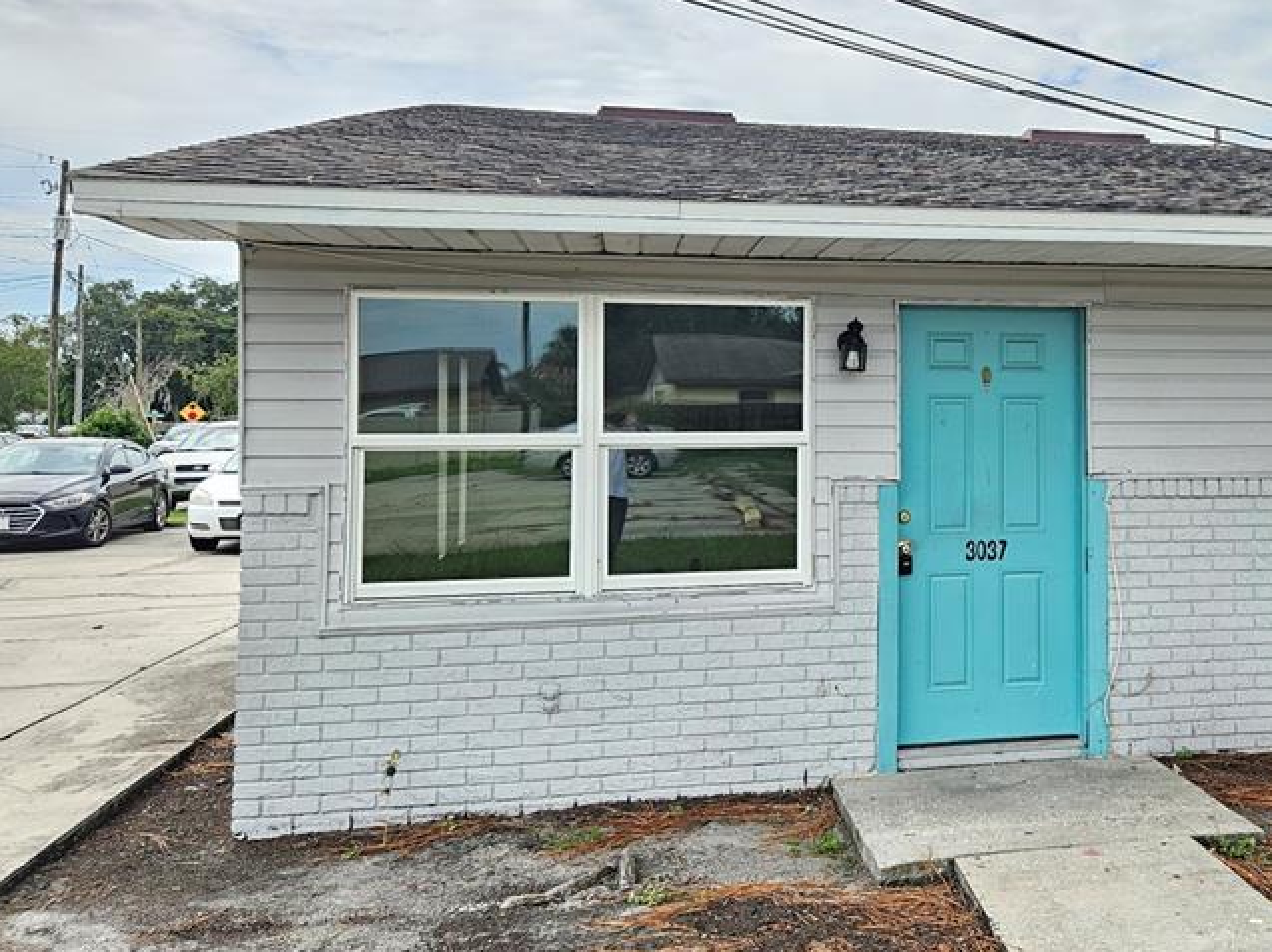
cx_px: 974
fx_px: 1359
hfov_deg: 48.0
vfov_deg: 38.5
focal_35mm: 37
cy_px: 379
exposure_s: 1/542
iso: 32
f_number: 1.8
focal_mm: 5.4
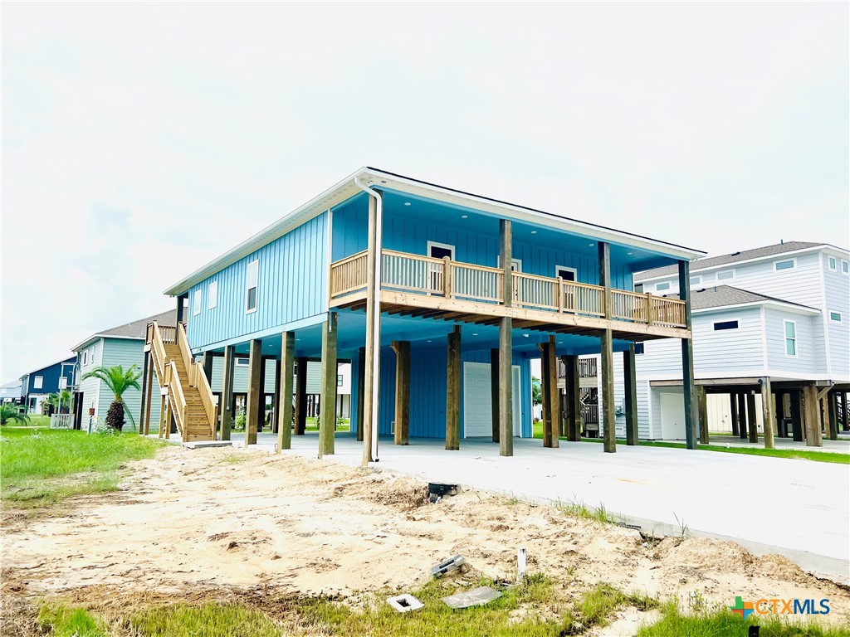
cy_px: 318
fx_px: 638
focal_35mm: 26
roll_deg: +0.0
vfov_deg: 53.1
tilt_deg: +8.1
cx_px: 425
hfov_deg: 67.3
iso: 50
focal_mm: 5.7
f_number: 1.5
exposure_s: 1/6211
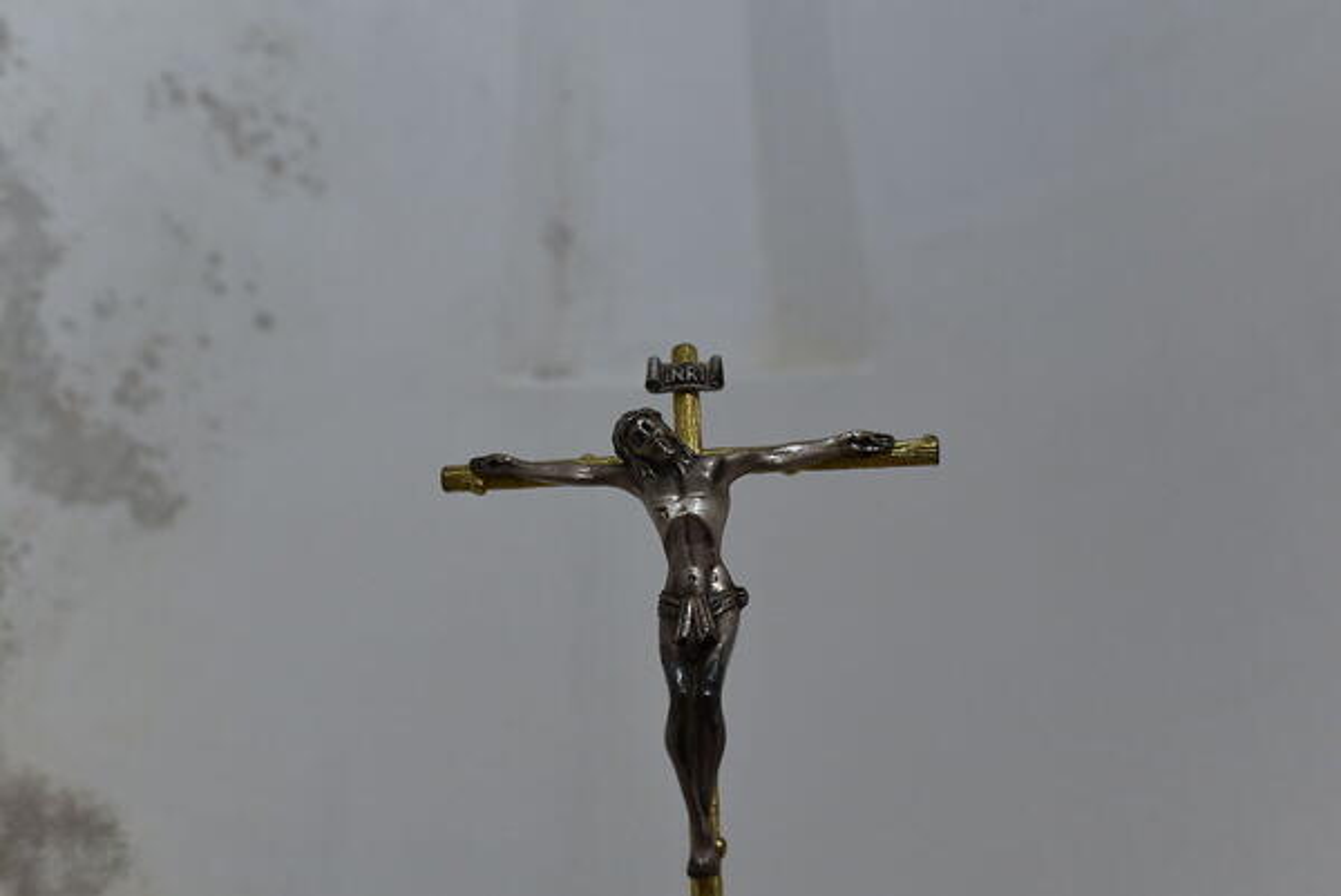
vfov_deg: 37.9
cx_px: 670
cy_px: 448
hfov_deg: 54.4
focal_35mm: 35
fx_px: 1305
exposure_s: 1/60
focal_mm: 35
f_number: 4
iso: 500
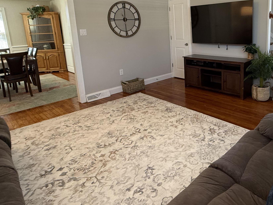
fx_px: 205
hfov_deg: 65.0
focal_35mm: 26
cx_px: 188
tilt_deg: -12.1
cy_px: 65
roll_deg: +1.9
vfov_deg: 51.9
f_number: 2.2
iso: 250
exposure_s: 1/60
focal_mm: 2.22
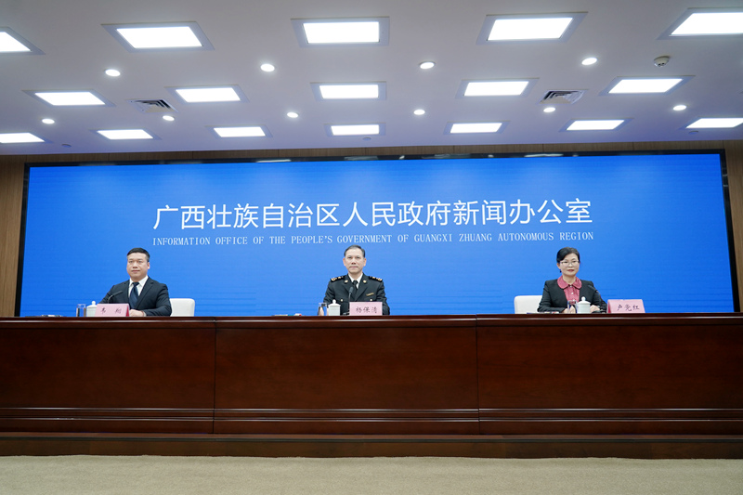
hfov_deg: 73.8
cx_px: 372
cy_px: 248
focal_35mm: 24
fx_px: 495
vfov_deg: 53.1
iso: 1000
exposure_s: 1/200
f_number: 4
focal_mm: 24
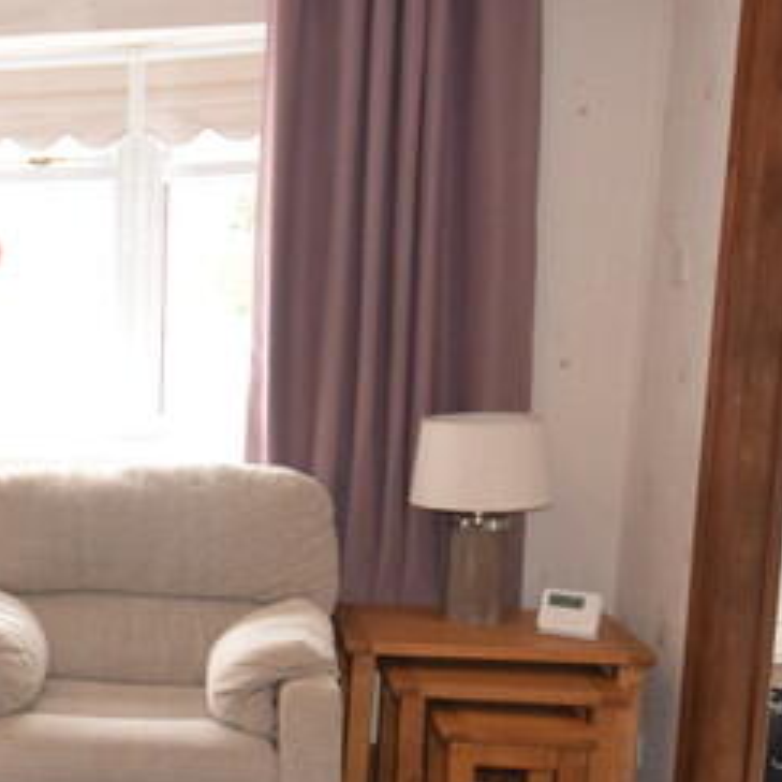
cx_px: -238
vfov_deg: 27.6
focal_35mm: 62
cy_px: 529
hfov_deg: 24.3
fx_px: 1582
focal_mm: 11.5
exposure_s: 1/125
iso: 800
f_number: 5.6
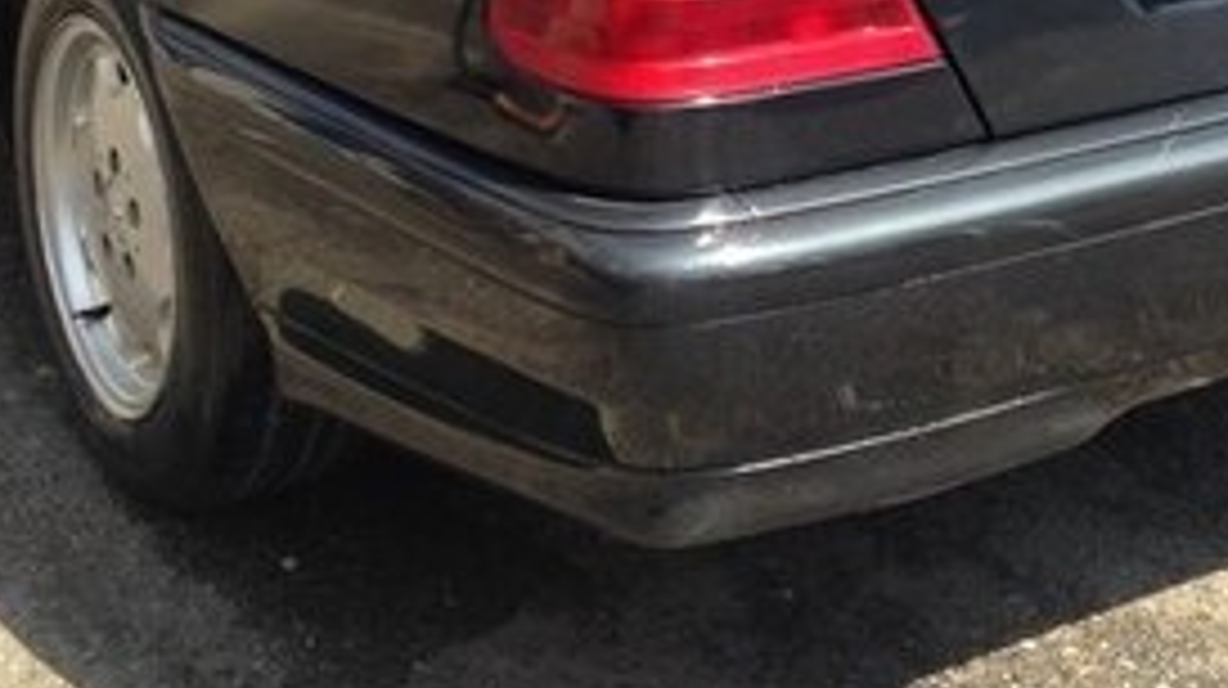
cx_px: 945
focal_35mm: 87
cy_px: -115
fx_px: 2830
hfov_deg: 24.2
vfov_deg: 13.5
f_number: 2.4
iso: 50
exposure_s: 1/441
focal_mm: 4.12
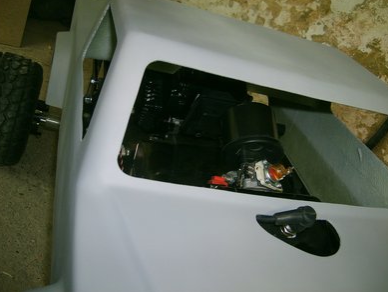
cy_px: 144
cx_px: 194
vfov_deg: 39.7
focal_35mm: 36
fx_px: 404
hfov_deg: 51.3
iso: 100
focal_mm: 5.8
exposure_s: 1/30
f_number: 2.8
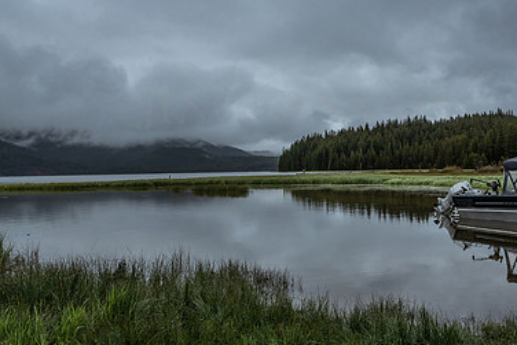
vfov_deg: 35.9
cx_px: 322
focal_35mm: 37
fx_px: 532
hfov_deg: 51.4
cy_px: 153
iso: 100
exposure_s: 1/100
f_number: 16
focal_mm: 24
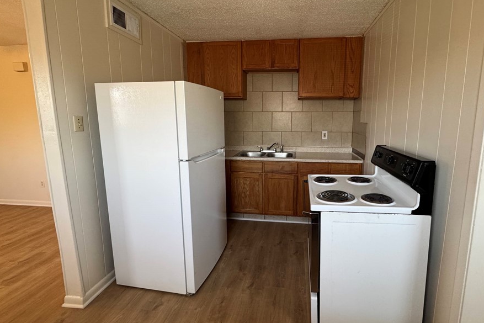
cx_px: 269
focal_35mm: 17
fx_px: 229
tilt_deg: -8.7
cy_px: 152
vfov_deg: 70.4
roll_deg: -0.2
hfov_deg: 92.9
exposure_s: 1/120
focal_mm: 2.22
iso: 250
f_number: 2.2
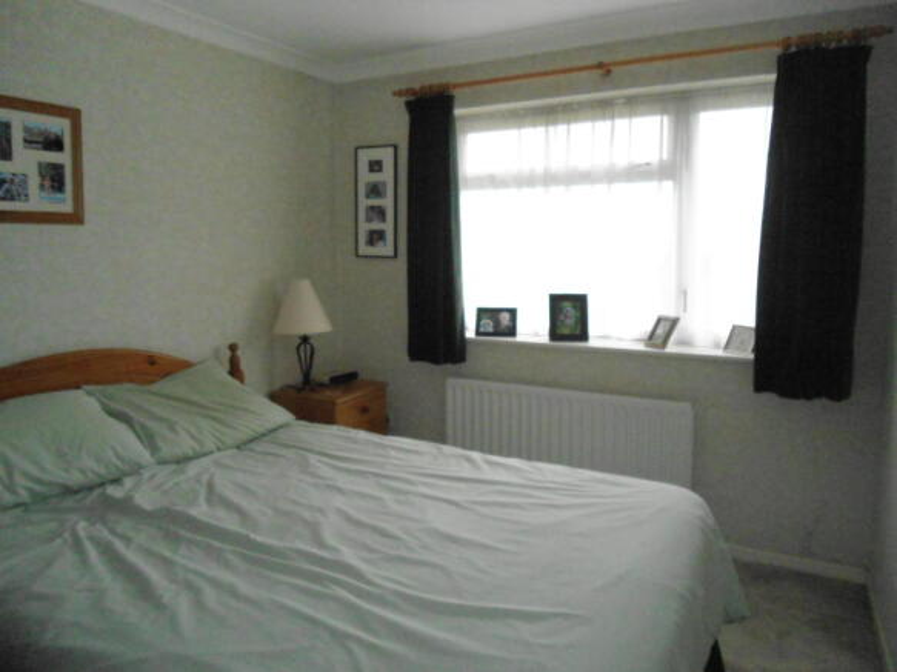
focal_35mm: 26
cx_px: 448
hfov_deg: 67.3
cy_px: 336
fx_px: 674
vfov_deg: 53.0
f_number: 2.8
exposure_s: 1/100
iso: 800
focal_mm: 4.7
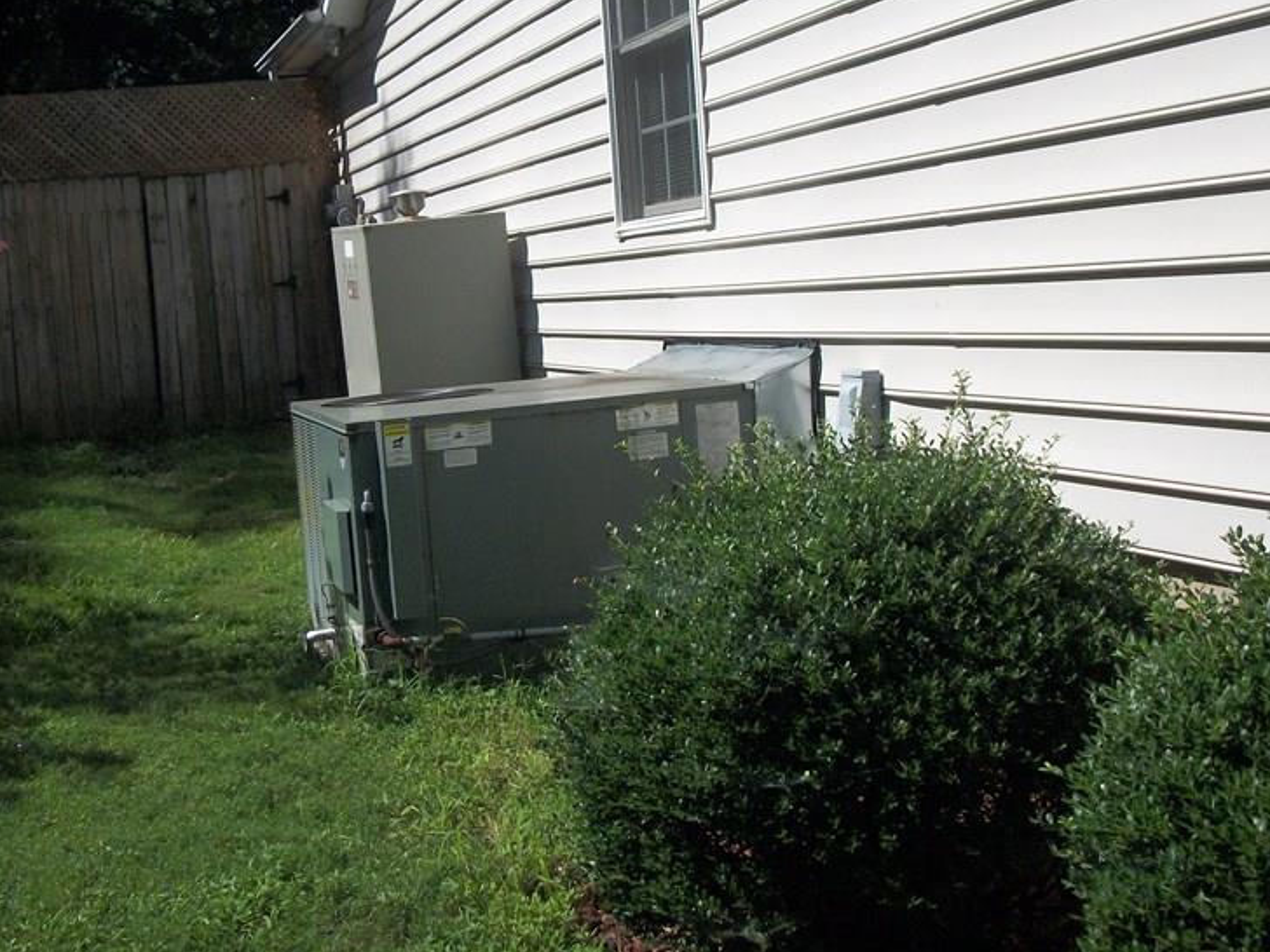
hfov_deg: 41.9
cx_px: 516
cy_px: 352
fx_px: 1651
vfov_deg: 32.0
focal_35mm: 45
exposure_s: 1/640
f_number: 8.8
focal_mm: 5.7
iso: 200
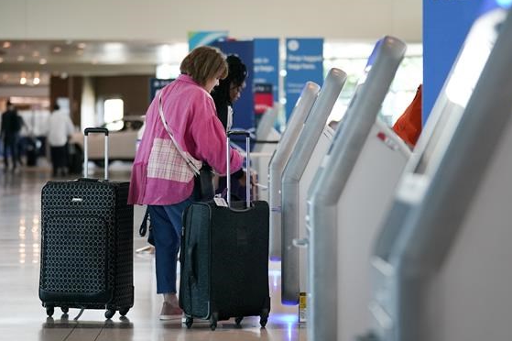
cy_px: 144
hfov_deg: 16.0
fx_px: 1819
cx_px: 278
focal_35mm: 128
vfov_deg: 10.7
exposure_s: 1/640
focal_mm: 110
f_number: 2.8
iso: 2500
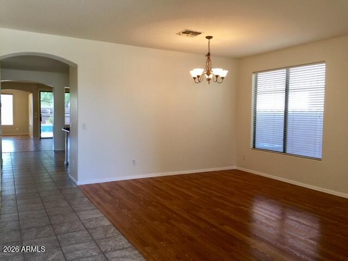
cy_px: 130
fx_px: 292
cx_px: 174
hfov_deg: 61.7
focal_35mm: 29
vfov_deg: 48.2
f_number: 2.2
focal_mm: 4.15
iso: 50
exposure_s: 1/30
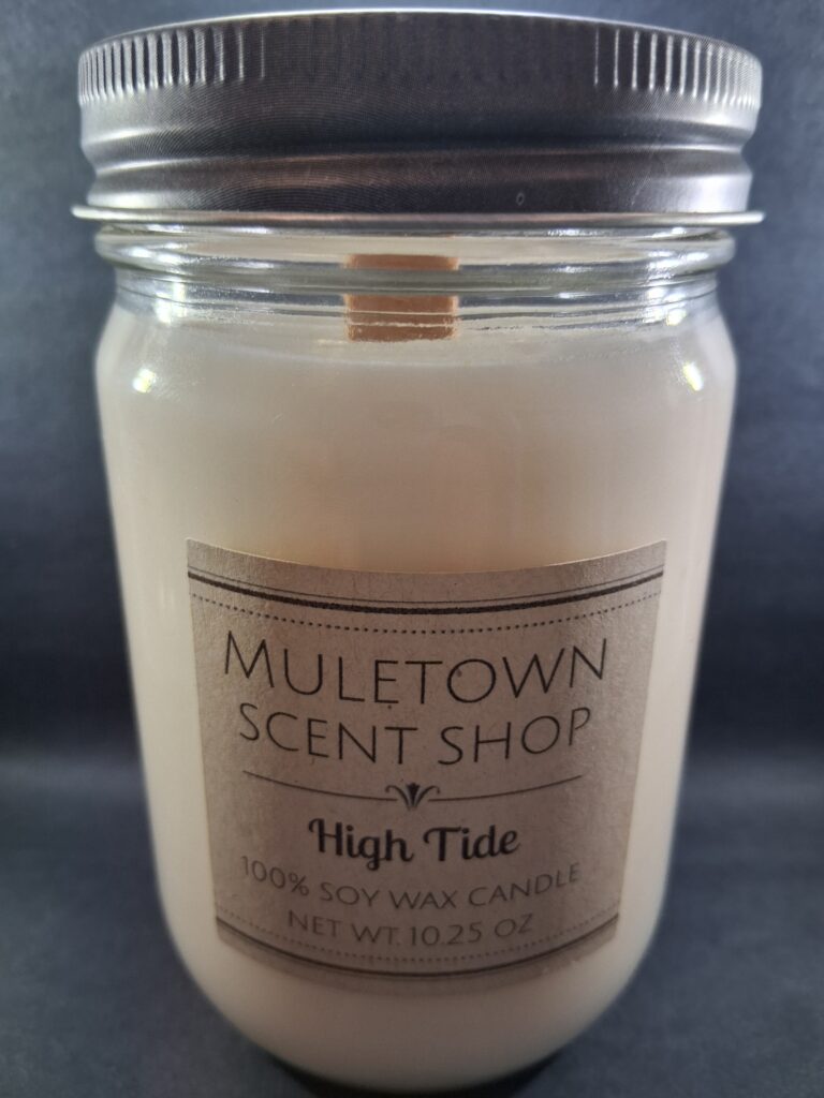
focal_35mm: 26
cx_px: 412
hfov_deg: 53.1
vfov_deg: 67.3
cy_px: 549
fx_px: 825
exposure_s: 1/120
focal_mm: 3.98
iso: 200
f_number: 1.8
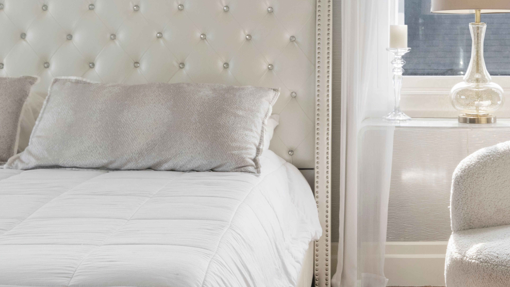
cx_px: 368
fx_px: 636
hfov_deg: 42.7
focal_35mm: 47
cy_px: 57
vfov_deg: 25.0
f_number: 11
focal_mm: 23.5
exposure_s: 1/5
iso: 320
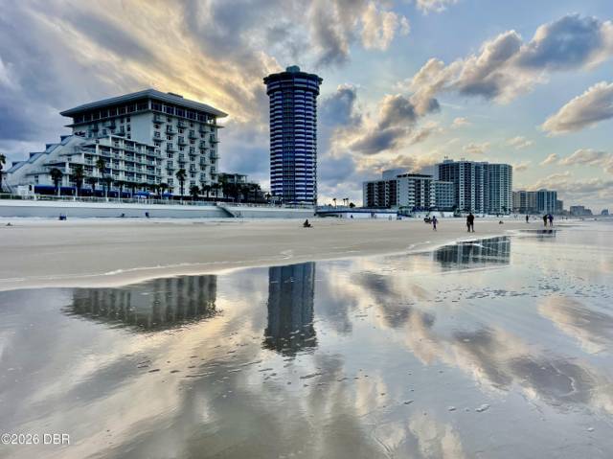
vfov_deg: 53.0
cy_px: 230
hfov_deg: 67.3
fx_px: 460
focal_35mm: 26
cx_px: 306
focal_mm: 4.2
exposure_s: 1/3610
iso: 32
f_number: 1.6
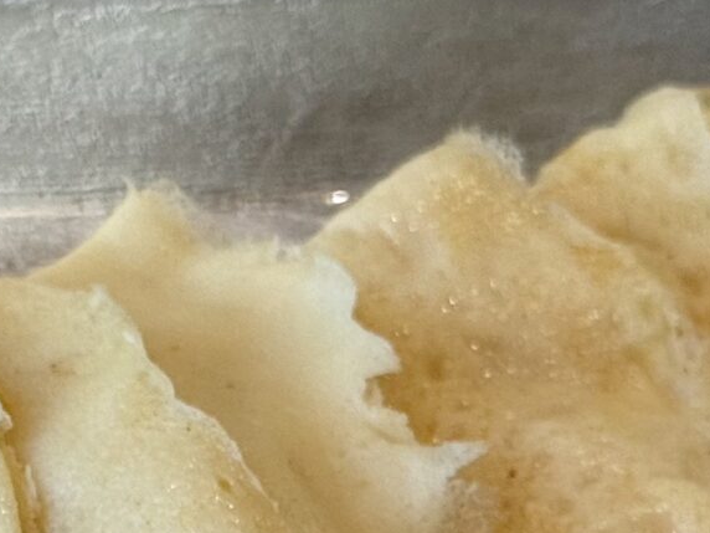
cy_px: 606
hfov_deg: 9.1
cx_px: -216
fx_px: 4410
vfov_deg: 6.9
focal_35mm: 215
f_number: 1.78
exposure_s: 1/351
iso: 64
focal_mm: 6.76
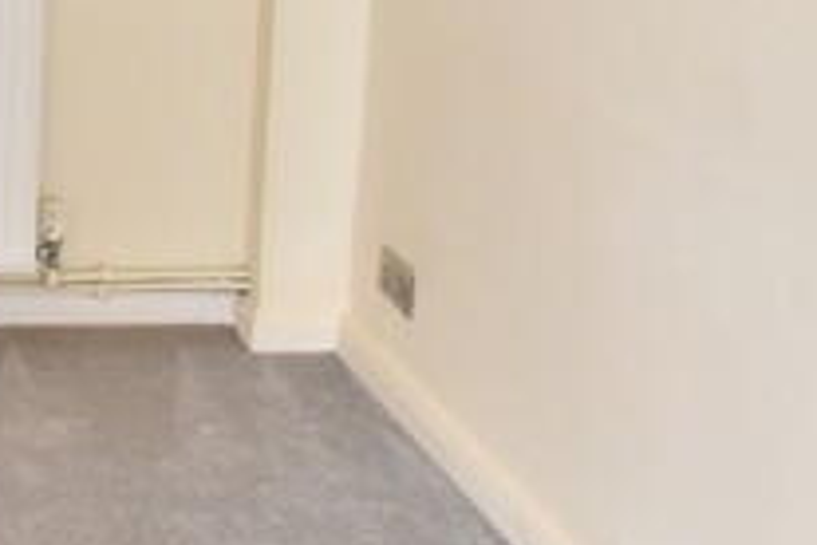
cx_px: -438
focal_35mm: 81
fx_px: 1849
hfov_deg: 20.8
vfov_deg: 16.1
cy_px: -113
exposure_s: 1/80
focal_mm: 11
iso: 500
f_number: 4.5
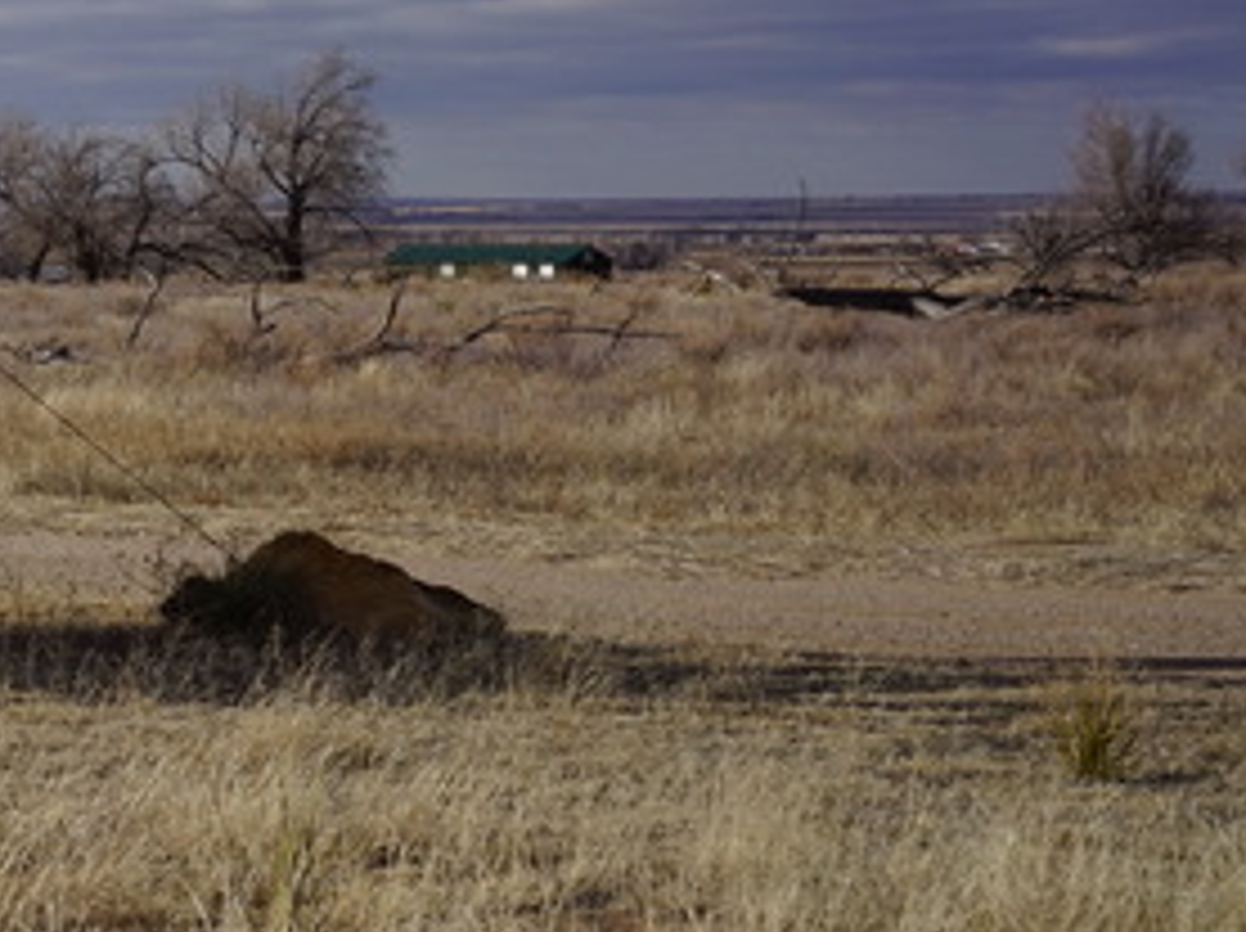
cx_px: -688
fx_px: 4026
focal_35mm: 112
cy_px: -441
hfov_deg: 16.0
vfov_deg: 12.6
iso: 100
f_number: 14
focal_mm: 35
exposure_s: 1/160
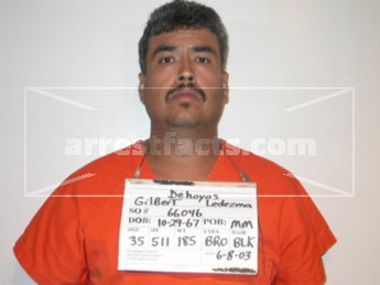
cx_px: 190
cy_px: 142
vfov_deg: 23.3
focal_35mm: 63
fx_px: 692
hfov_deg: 30.7
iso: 100
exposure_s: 1/60.3
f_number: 3.1
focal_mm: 13.1
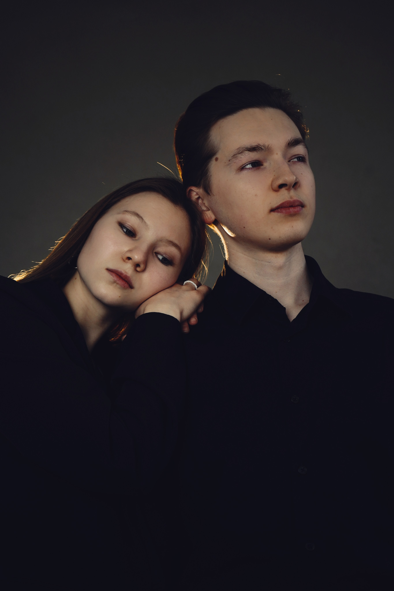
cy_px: 296
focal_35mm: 48
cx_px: 197
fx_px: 788
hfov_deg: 28.1
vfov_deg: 41.1
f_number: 4.5
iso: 500
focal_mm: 48
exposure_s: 1/160
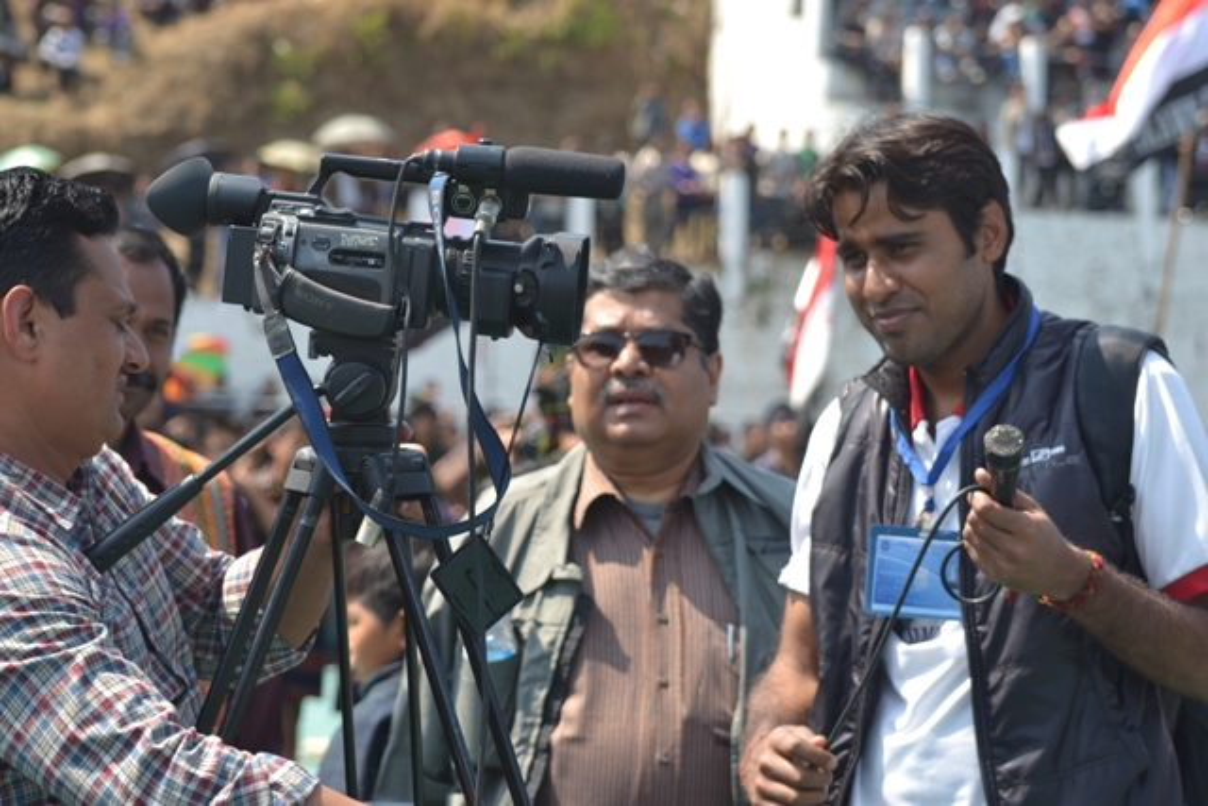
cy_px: 403
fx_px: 3524
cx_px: 604
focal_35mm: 105
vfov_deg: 13.0
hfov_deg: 19.5
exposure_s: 1/250
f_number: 4.5
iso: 100
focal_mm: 70
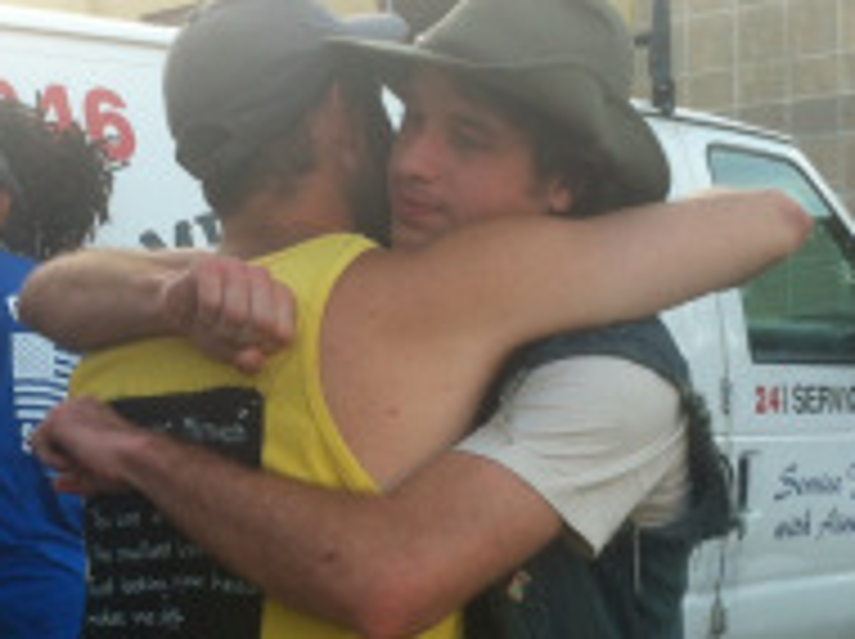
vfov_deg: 17.7
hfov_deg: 23.4
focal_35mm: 83
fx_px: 2047
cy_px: 396
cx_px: 230
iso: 80
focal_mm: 3.85
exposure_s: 1/120
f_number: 2.8
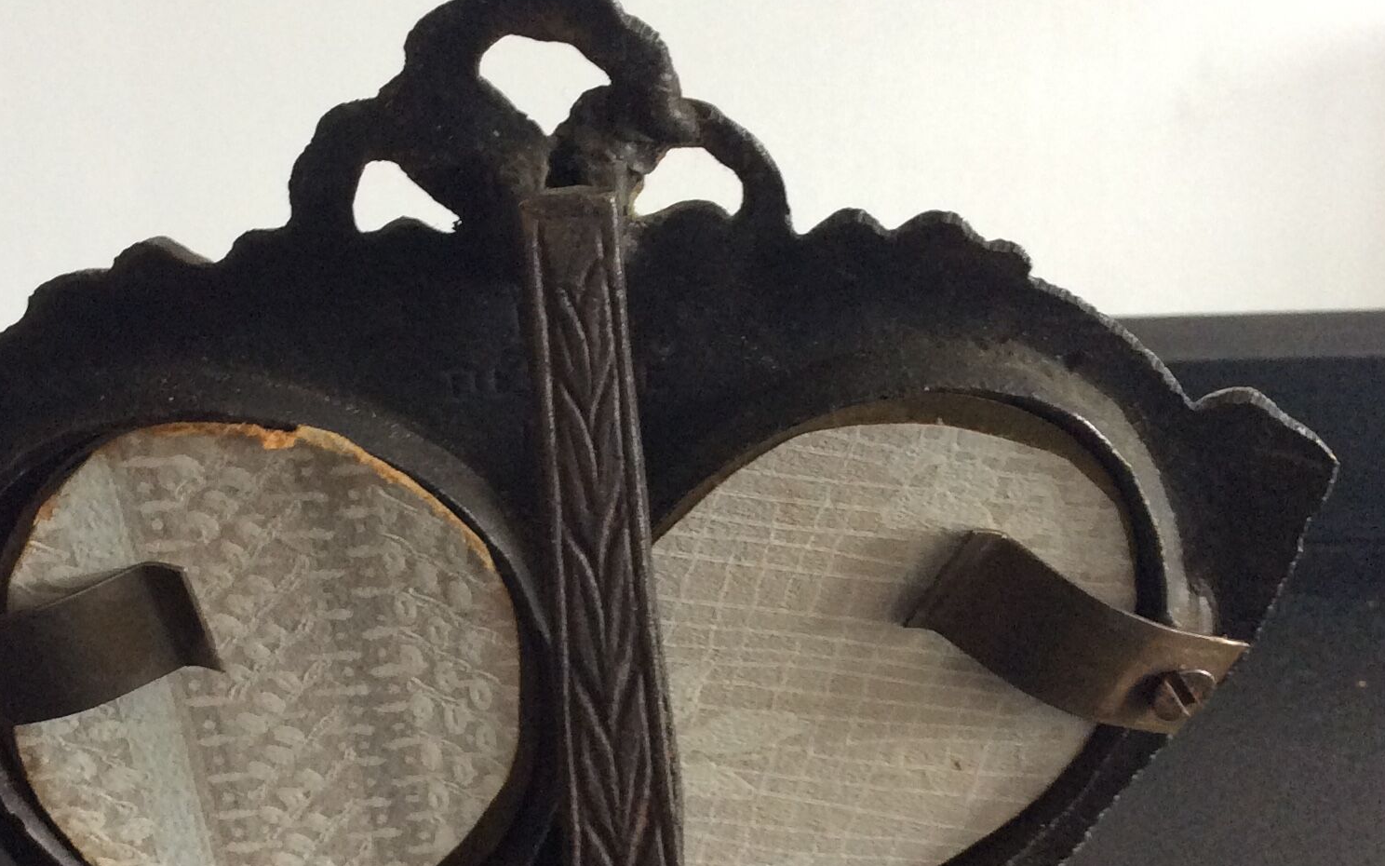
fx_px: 2227
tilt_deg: -21.8
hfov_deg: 34.5
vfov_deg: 21.9
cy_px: 602
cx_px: 599
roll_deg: +1.0
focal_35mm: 59
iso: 125
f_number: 2.4
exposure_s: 1/25
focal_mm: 3.3
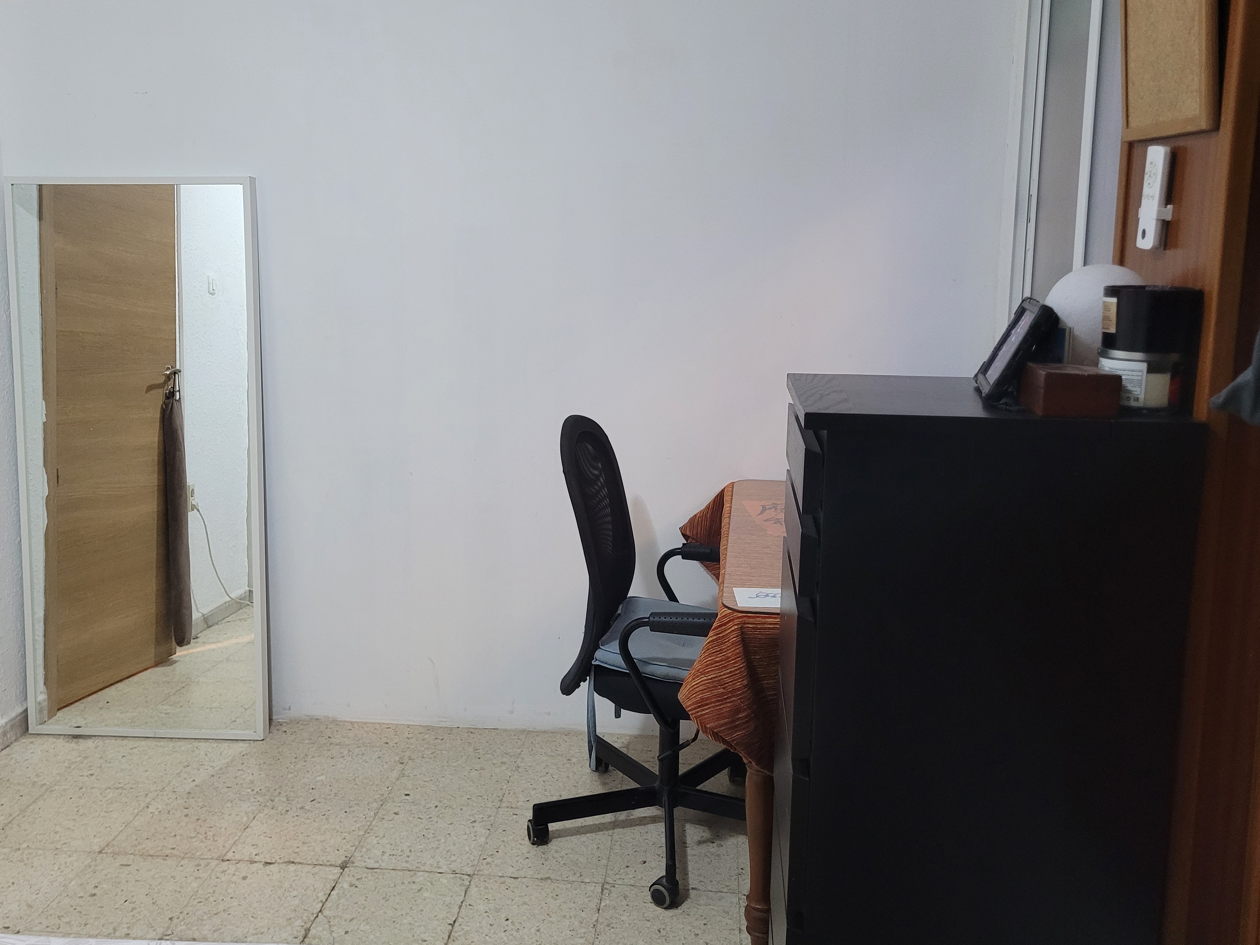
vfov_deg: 45.4
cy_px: 424
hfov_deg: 58.2
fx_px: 1128
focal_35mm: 31
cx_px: 563
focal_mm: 5.4
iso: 640
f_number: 1.8
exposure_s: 1/50
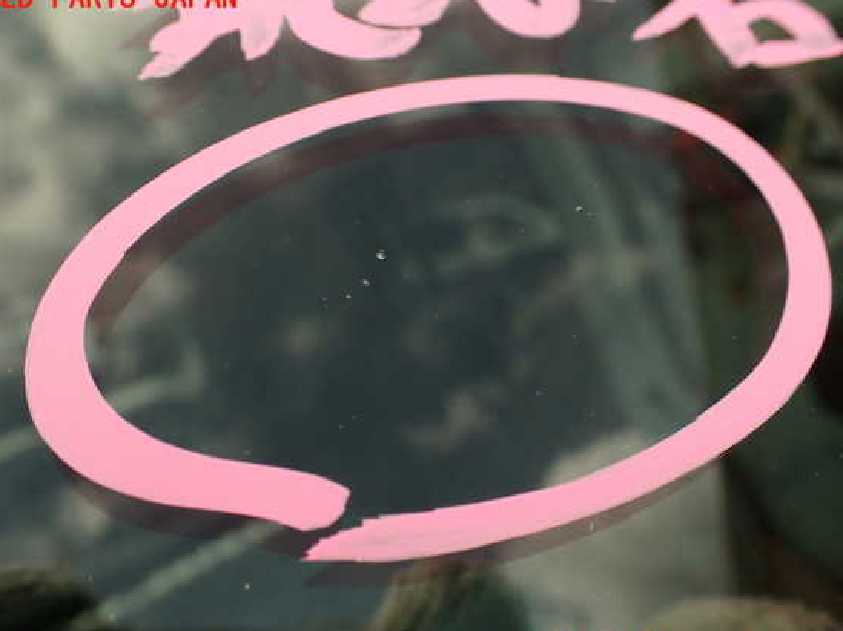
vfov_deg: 40.7
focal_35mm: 35
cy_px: 324
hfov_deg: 52.7
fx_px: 852
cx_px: 419
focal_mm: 5.79
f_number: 3.2
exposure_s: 1/500
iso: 100
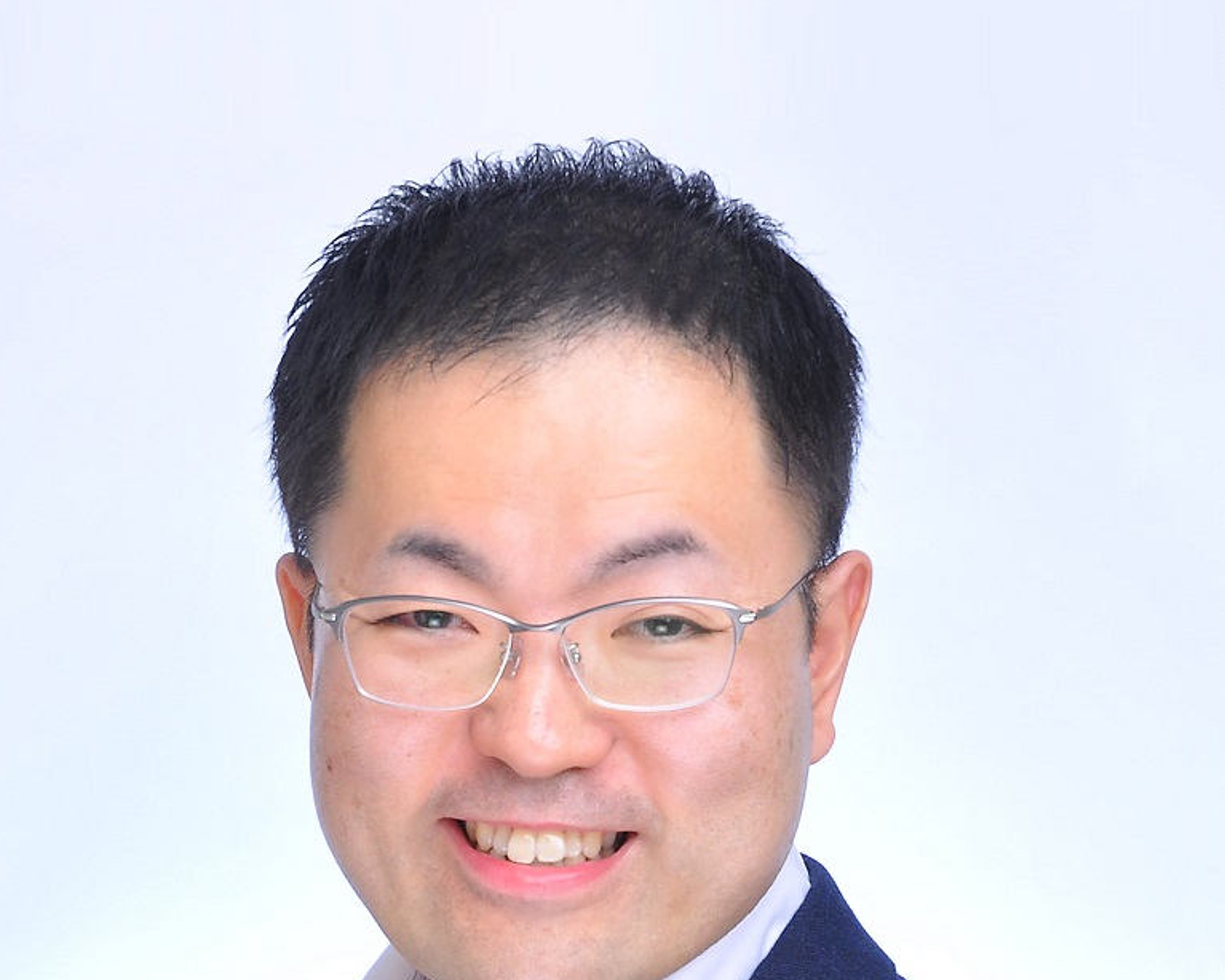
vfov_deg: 10.2
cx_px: 585
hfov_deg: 12.8
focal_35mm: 151
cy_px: 899
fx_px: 5476
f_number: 9
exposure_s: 1/100
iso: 200
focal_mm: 48
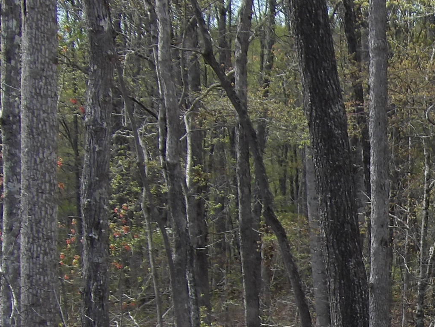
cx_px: 574
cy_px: 339
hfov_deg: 9.2
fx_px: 2652
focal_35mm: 211
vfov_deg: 7.0
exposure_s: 1/390
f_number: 4.1
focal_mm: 13
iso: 100
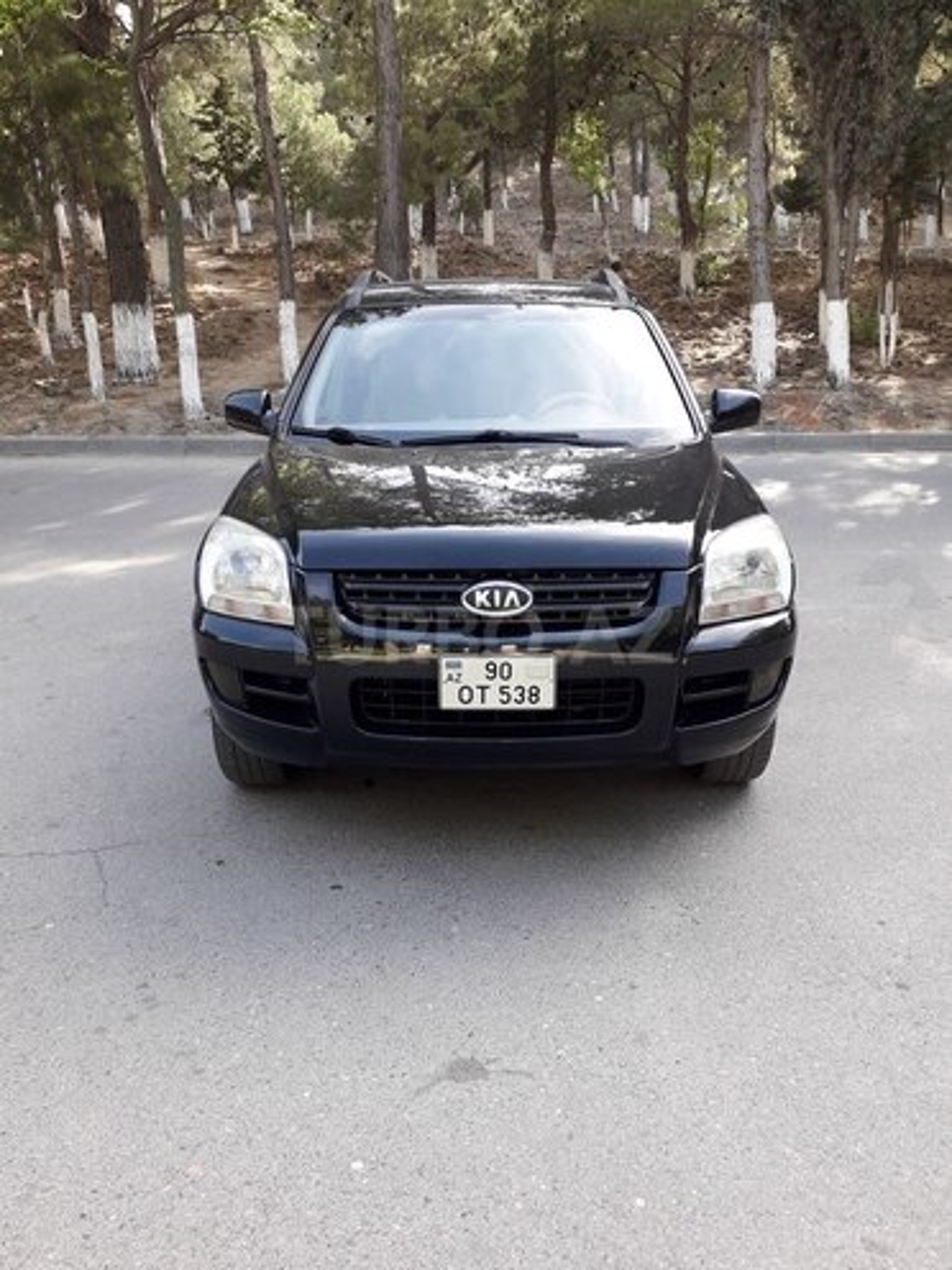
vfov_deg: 65.3
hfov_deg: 51.4
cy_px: 635
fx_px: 990
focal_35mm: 27
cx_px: 476
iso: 40
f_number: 1.9
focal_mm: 3.6
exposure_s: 1/123
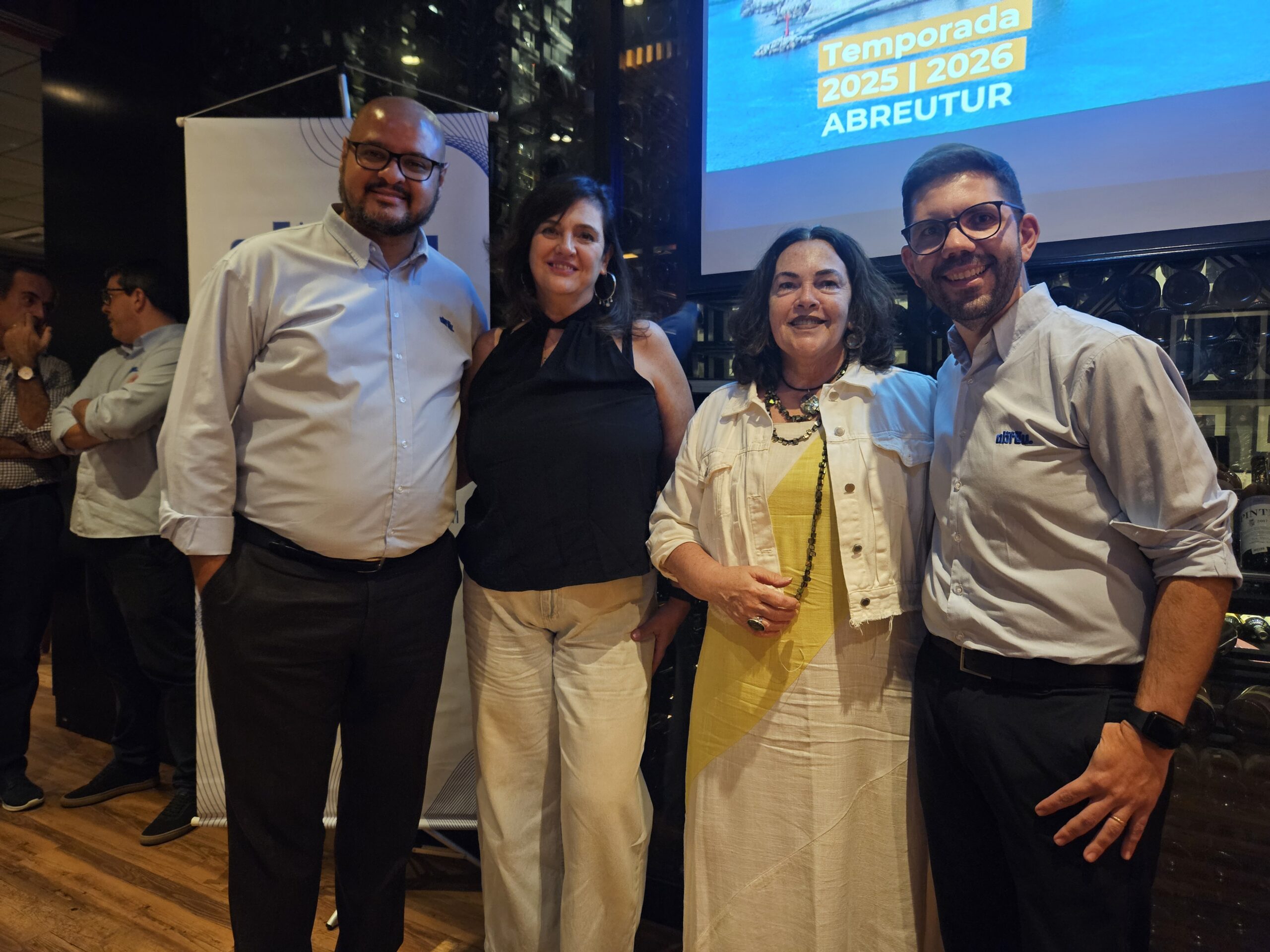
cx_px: 635
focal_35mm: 23
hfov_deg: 73.9
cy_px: 476
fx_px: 844
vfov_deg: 58.9
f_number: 1.8
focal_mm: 5.4
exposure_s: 1/40
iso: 640
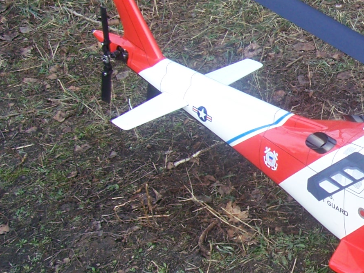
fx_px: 926
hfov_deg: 20.6
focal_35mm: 88
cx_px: 454
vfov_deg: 16.7
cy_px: 184
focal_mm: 5.6
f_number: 2.7
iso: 80
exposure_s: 1/125
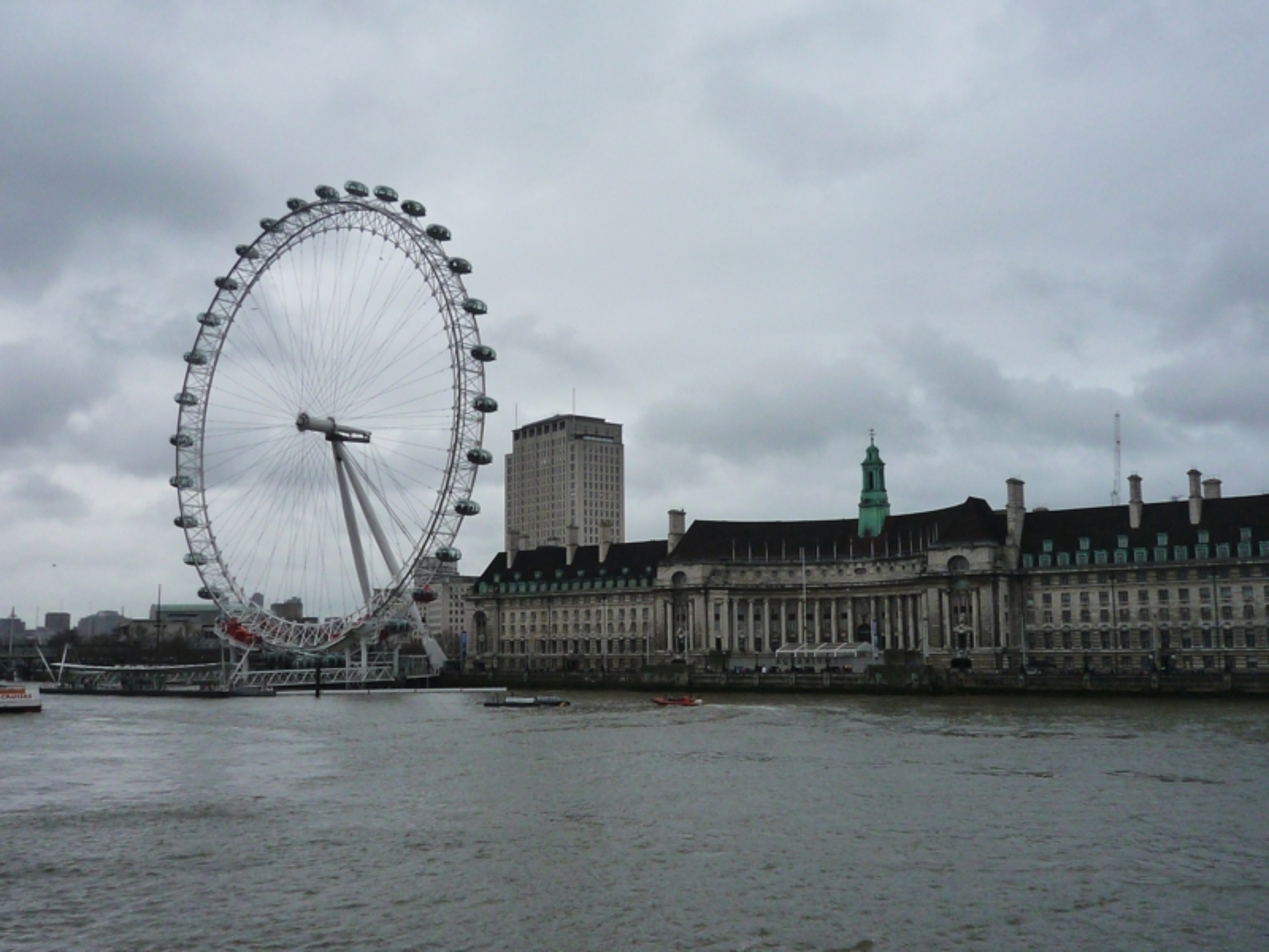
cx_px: 634
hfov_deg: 52.6
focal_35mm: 35
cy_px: 476
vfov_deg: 40.7
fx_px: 1283
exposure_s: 1/640
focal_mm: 4.4
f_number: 4
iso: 160
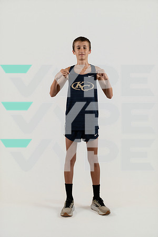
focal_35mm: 46
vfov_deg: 42.3
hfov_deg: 28.9
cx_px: 79
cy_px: 118
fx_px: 306
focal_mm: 46.5
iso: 320
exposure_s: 1/125
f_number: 4
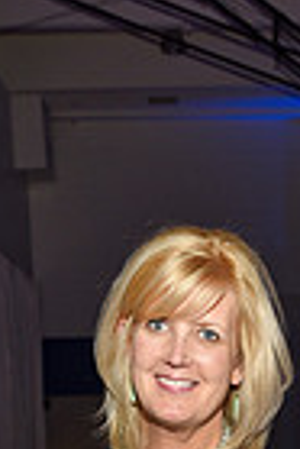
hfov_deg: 15.9
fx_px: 1047
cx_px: 323
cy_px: 714
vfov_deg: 20.1
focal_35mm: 84
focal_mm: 26
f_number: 5
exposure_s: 1/60
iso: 200
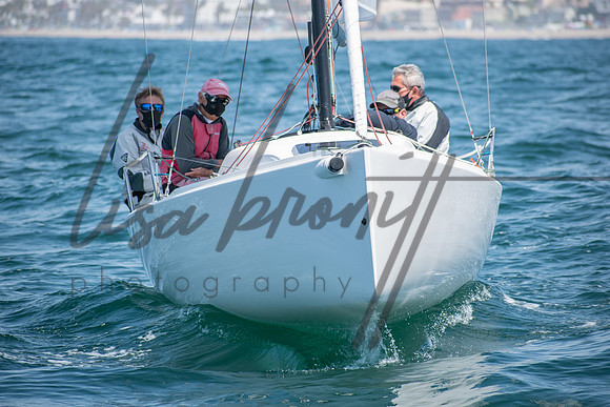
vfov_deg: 5.1
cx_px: 305
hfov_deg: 7.6
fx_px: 4576
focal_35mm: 270
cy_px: 204
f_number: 6.3
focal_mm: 180
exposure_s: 1/640
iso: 200
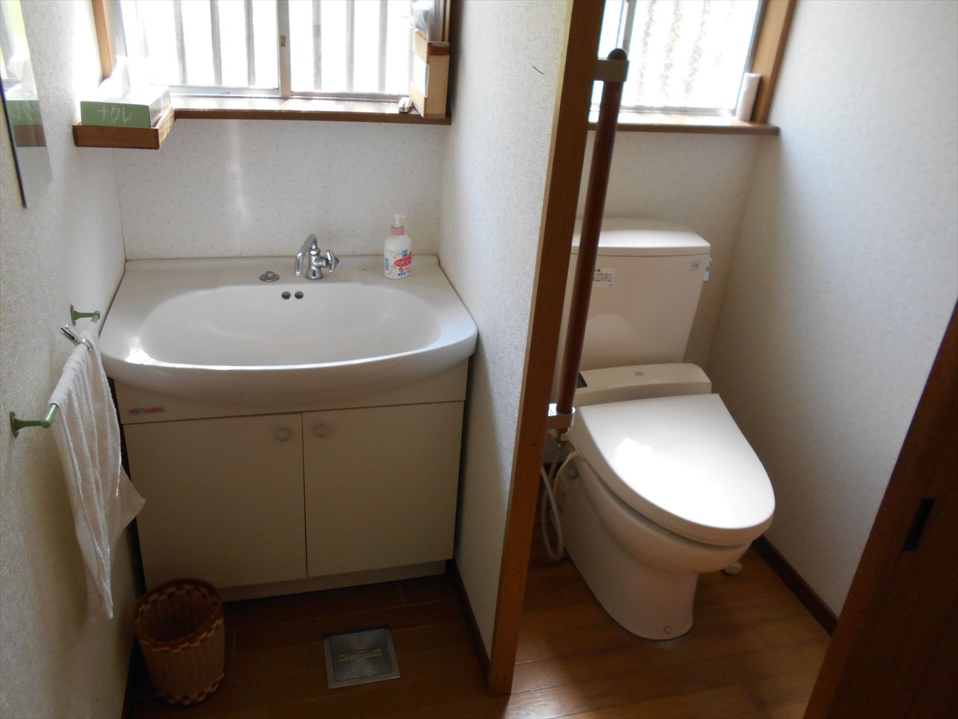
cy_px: 360
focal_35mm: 26
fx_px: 720
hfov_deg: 67.3
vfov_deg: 53.1
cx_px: 479
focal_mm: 4.6
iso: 220
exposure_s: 1/30
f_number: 3.2
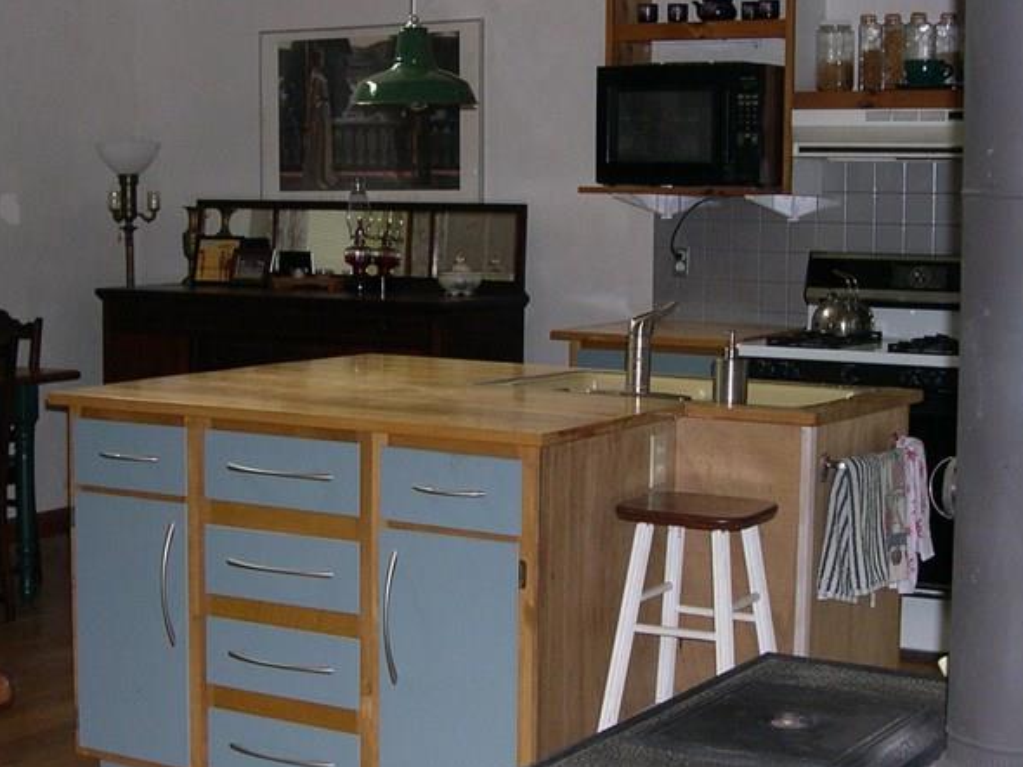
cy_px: 385
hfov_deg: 29.4
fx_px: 1950
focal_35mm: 66
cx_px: 439
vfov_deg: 22.2
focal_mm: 8
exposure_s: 1/60
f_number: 2.8
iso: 269
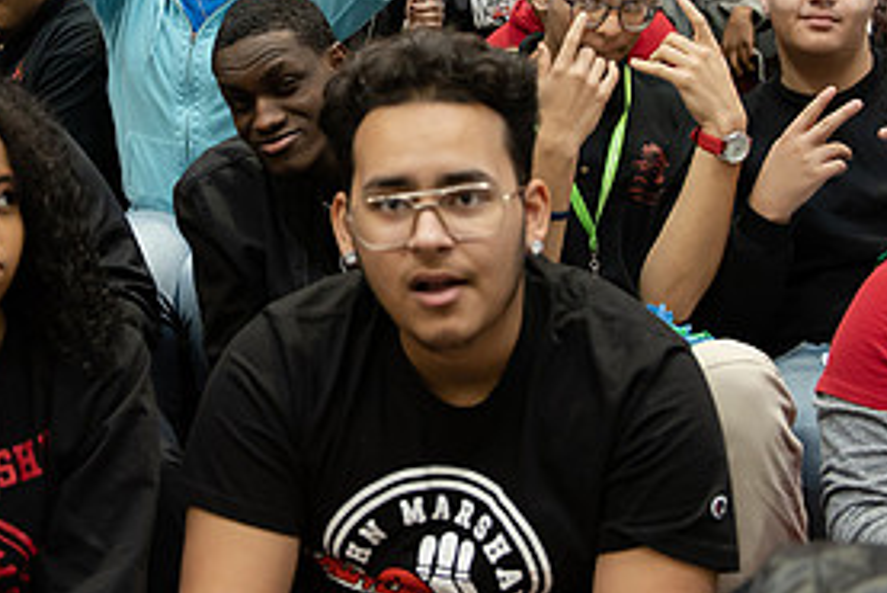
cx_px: 269
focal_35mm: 67
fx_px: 1652
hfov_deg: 29.8
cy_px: 63
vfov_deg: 20.0
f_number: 3.5
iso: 1600
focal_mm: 32
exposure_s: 1/160
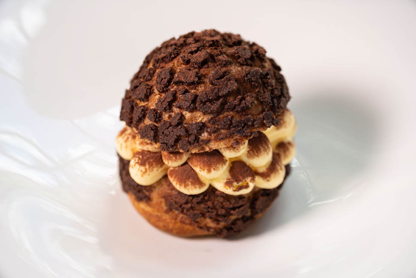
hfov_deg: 19.5
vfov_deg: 13.0
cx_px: 208
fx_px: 1213
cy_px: 139
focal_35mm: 105
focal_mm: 105
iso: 640
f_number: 3.5
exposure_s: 1/500
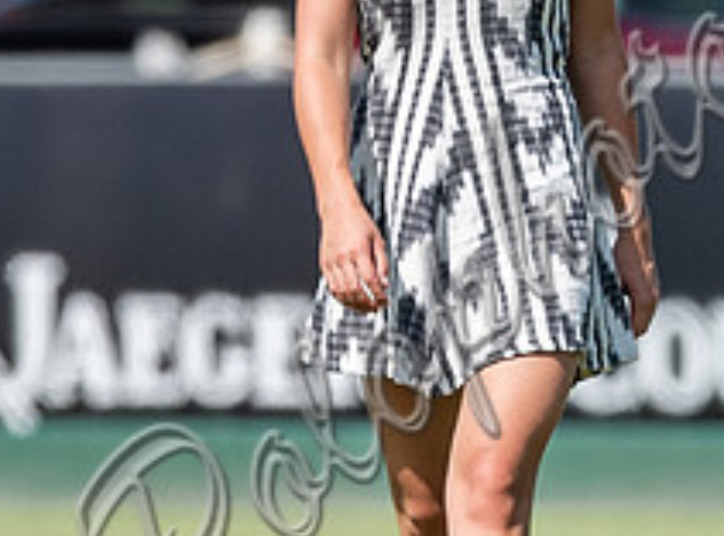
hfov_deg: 0.6
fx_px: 67316
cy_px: 238
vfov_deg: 0.5
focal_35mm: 3235
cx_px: 632
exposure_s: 1/2500
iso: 320
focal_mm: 500
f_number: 4
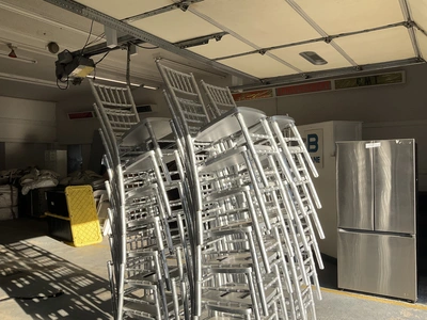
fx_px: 358
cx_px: 214
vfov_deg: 48.2
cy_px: 160
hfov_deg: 61.7
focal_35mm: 29
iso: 25
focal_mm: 3
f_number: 1.8
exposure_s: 1/781
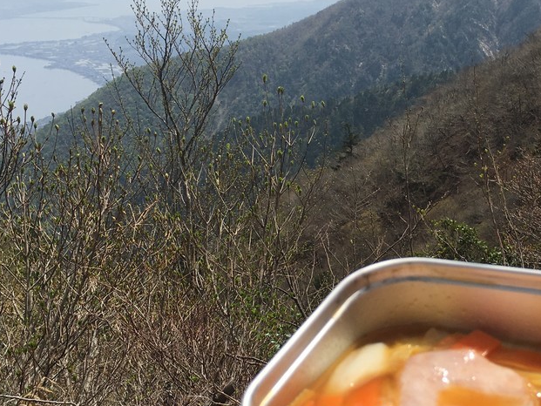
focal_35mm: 56
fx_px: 875
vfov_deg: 26.1
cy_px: 193
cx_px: 384
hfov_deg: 33.9
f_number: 2.2
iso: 25
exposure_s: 1/2404
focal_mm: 4.15
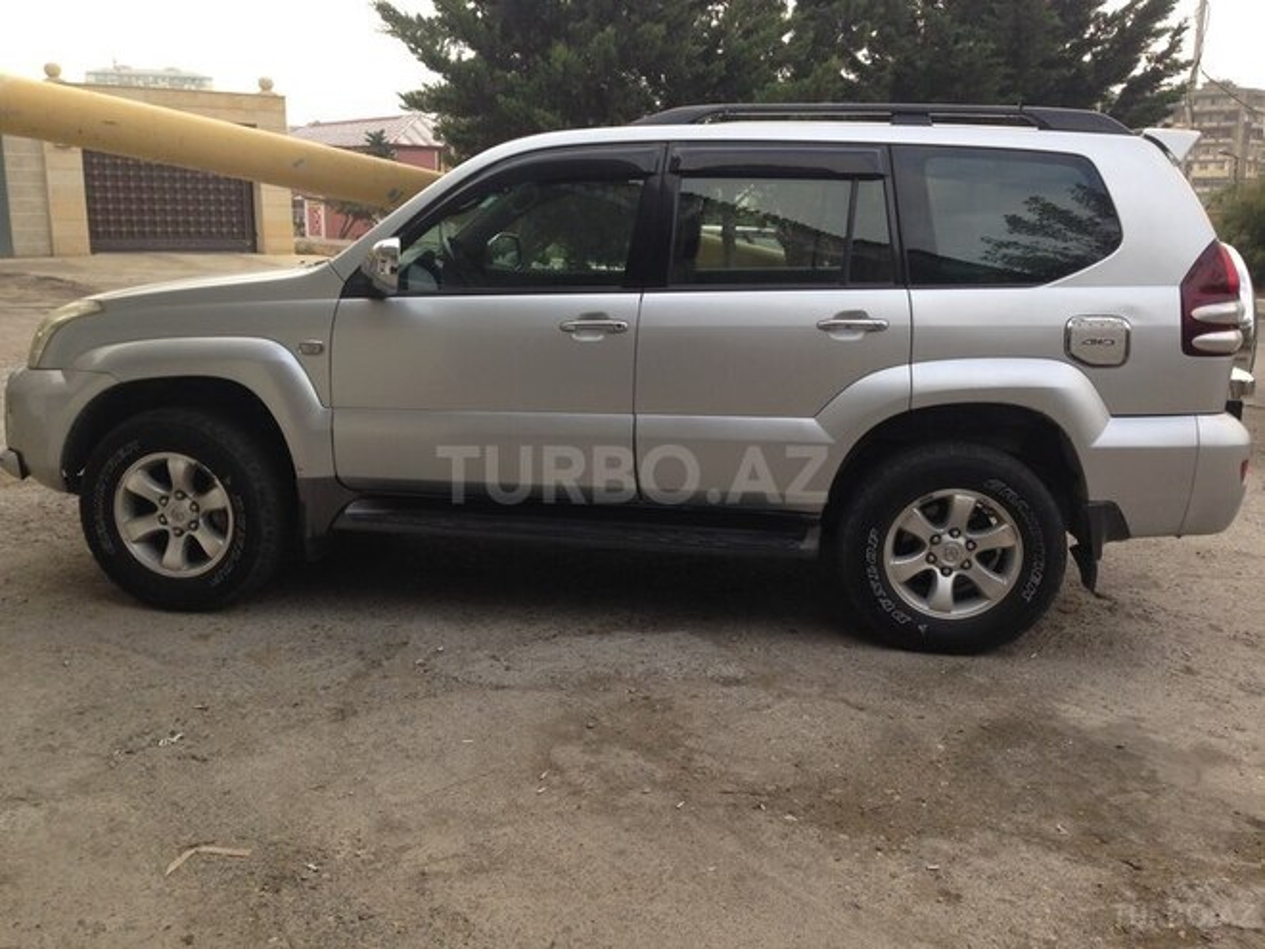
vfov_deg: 42.9
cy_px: 474
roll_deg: +0.4
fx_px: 1206
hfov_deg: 55.4
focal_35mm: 33
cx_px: 632
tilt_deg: -10.5
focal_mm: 4.12
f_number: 2.4
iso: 50
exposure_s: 1/173
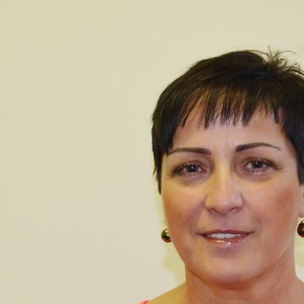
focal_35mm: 67
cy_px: 197
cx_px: 243
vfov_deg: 25.6
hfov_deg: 25.3
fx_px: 666
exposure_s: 1/60
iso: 1000
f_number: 4
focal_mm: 24
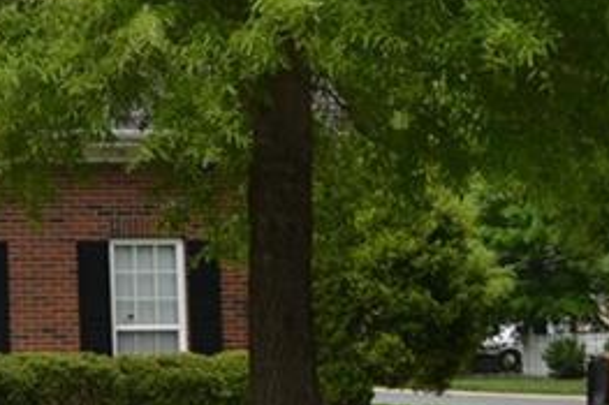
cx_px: -440
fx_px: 1978
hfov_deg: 15.4
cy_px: 49
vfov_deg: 11.6
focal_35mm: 117
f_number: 8
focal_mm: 20
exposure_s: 1/200
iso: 100
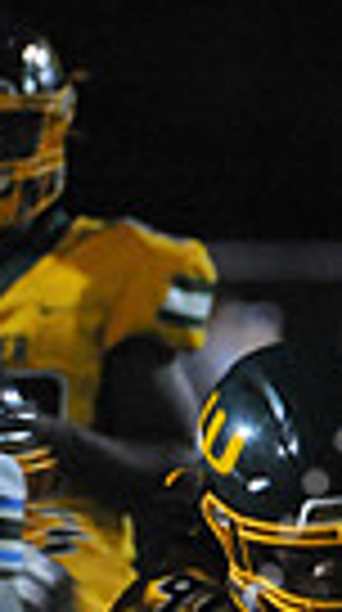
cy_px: 706
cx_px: 666
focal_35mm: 2012
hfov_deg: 0.6
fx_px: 32599
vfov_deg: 1.1
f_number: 6
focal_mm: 450
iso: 6400
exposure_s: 1/200
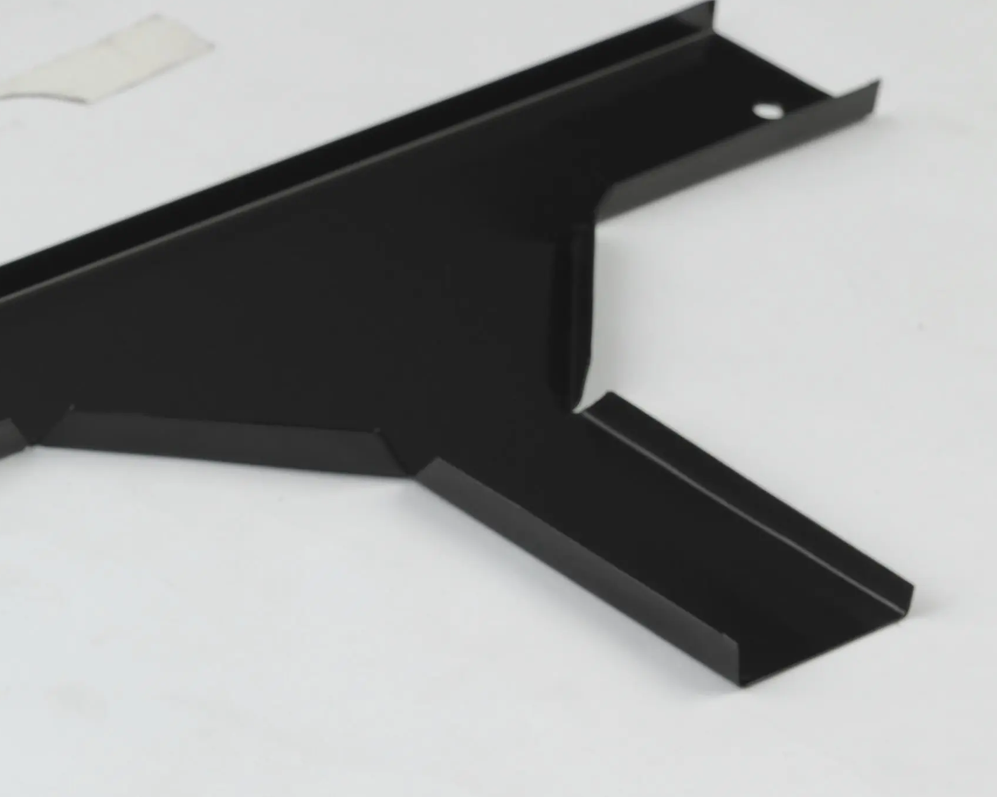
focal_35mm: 233
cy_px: 541
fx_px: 6875
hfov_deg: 8.1
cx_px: -644
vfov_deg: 6.6
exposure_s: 1/125
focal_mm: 70
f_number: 11
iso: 100
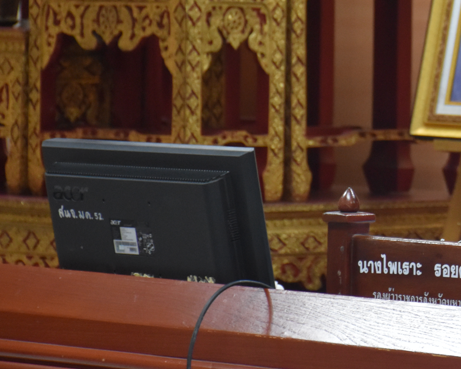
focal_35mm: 314
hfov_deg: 6.1
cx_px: 598
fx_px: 4287
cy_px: 57
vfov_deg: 4.9
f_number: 5.3
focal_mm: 85
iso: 2000
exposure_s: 1/60
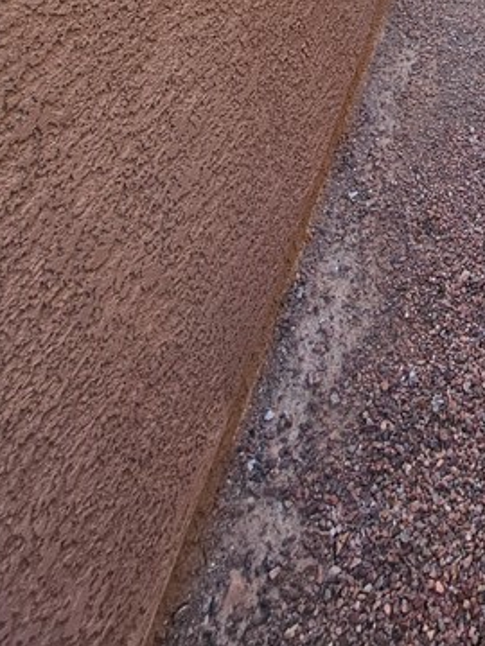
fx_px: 691
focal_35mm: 37
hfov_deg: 31.2
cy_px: -156
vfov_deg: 36.5
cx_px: 611
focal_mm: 2.2
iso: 50
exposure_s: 1/329
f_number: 2.2
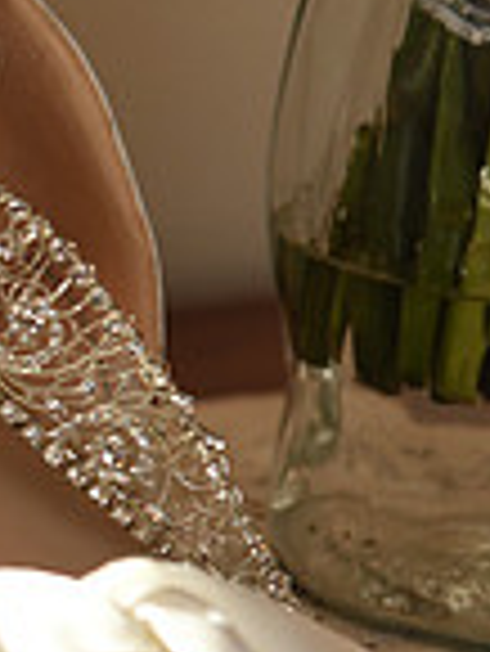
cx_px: -539
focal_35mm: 300
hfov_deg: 4.9
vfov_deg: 6.6
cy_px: 353
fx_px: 5654
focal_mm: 78
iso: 1000
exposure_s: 1/100
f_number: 4.5
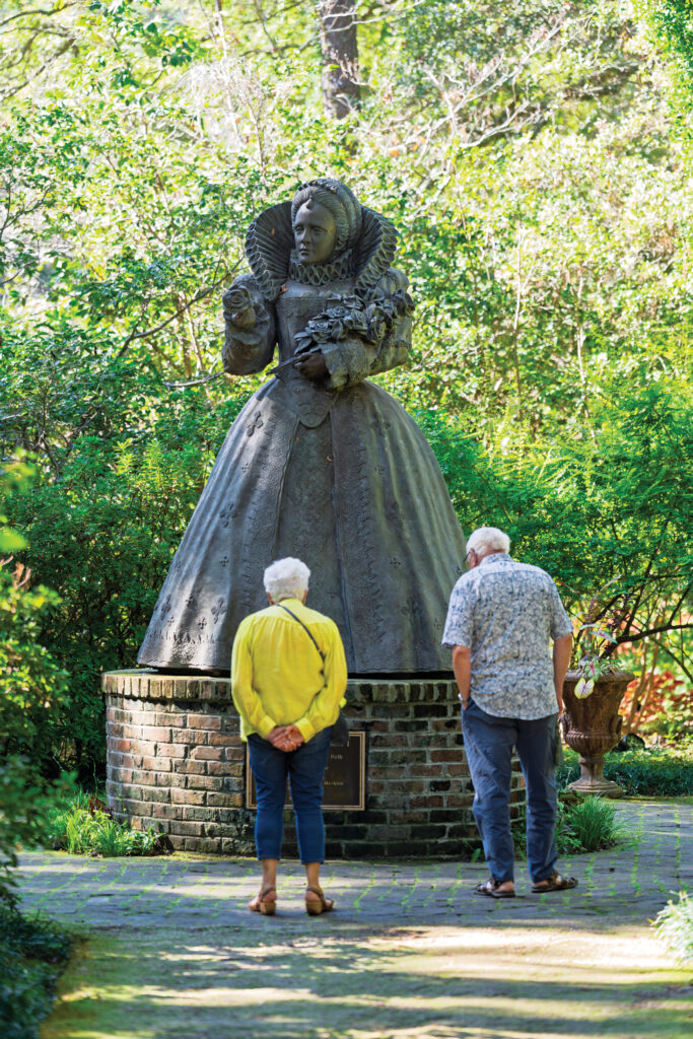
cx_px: 346
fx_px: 3810
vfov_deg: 15.5
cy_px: 520
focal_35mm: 132
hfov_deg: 10.4
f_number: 2.8
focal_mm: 132
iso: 400
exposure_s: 1/250
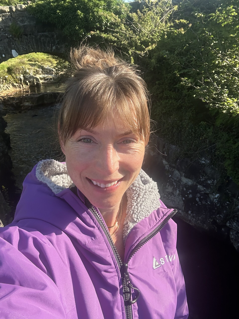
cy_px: 160
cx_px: 120
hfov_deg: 46.8
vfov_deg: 60.0
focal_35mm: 30
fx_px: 276
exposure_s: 1/621
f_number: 1.9
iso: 25
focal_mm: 2.69
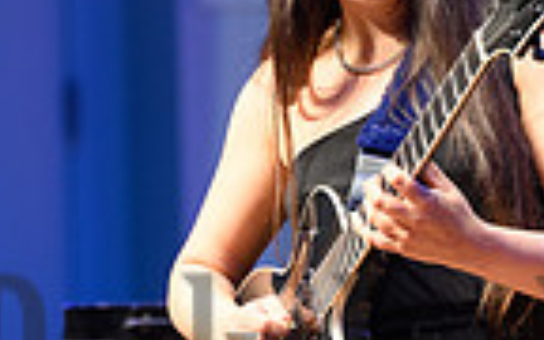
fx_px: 7769
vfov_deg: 2.5
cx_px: 465
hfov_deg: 4.0
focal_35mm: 524
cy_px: 404
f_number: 4
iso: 1600
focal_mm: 165
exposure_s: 1/160
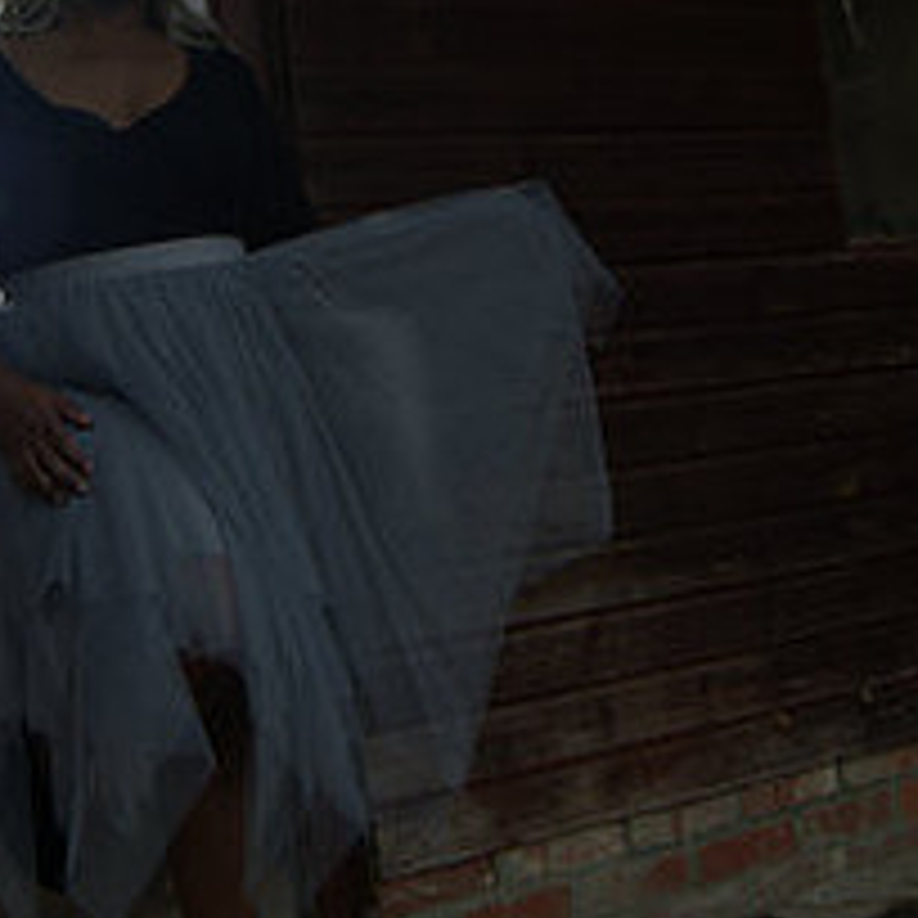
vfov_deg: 27.4
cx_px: 304
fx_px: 1860
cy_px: 238
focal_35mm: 62
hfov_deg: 27.5
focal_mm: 22
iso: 100
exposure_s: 1/100
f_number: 4
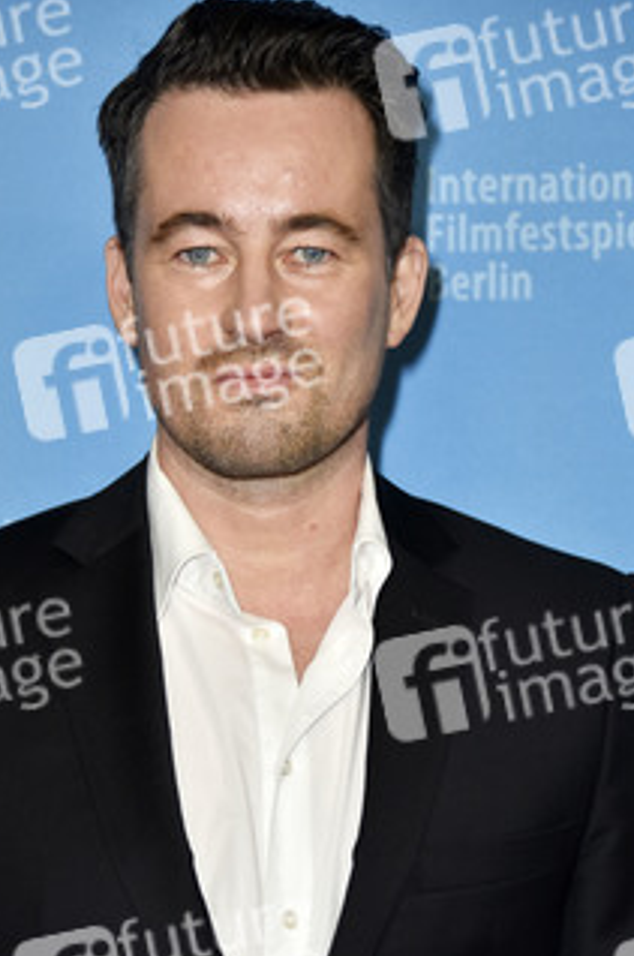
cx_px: 255
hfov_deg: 8.0
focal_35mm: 170
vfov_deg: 12.1
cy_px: 520
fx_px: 4505
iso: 640
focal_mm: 135
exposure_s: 1/125
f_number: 5.6
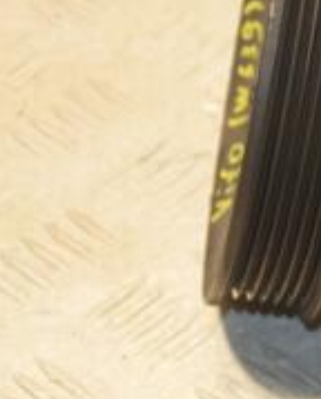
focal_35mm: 226
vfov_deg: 8.5
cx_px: 577
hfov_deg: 6.7
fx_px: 2675
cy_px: 82
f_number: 4.8
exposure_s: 1/125
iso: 800
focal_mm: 48
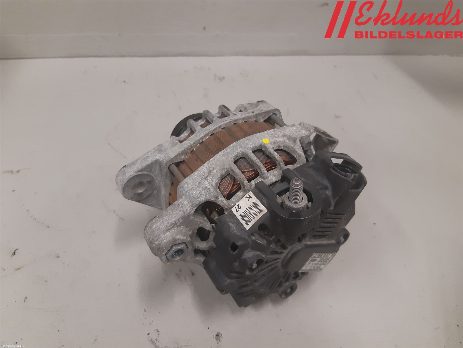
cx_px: 232
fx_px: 348
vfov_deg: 53.1
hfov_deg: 67.3
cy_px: 174
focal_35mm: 26
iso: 125
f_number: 1.7
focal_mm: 3.93
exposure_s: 1/50
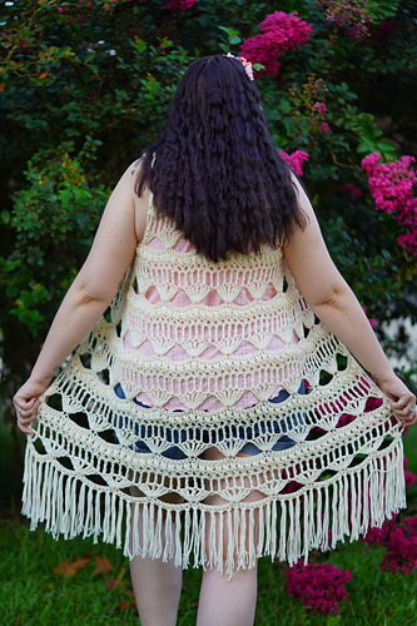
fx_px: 1565
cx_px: 208
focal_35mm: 90
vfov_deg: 22.6
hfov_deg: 15.2
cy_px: 313
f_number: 2.8
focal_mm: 90
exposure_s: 1/125
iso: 100
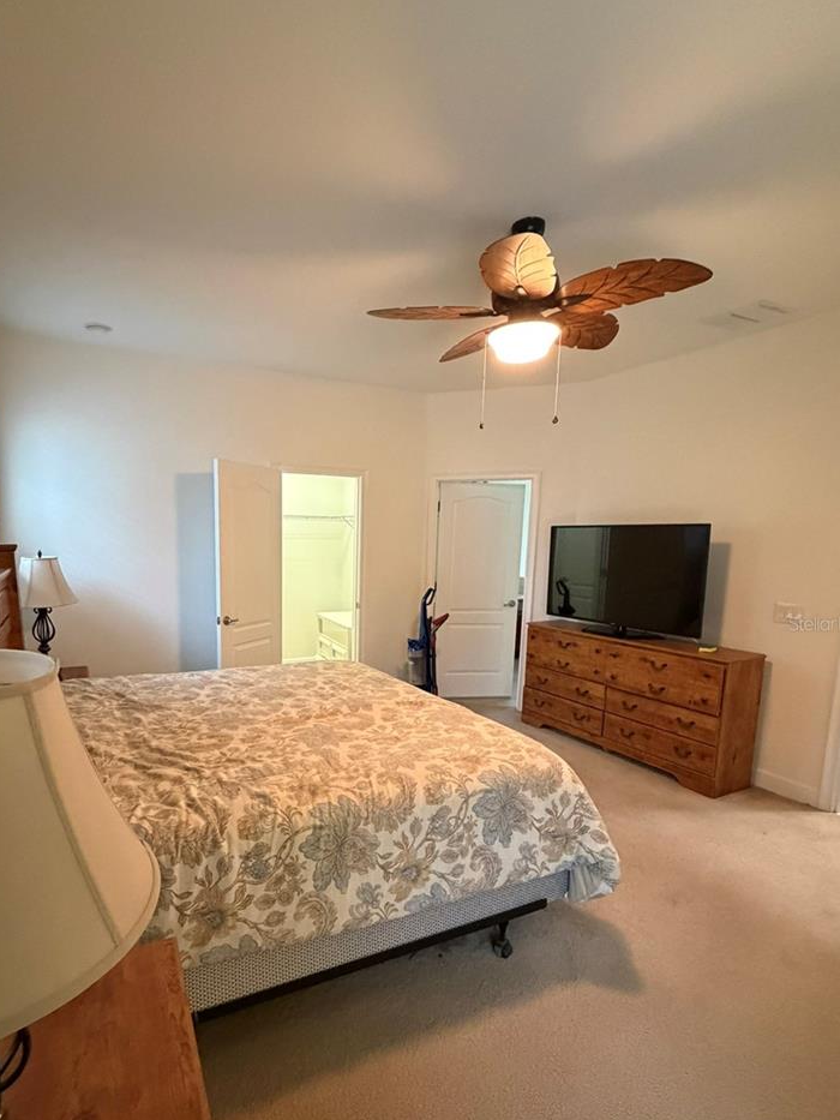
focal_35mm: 18
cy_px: 623
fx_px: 582
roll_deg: -1.1
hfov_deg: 70.8
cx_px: 334
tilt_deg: -7.6
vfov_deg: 87.4
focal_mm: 2.22
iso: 1000
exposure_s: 1/60
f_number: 2.2
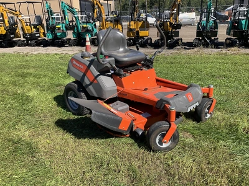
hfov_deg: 61.7
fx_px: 209
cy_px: 93
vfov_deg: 48.2
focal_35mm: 29
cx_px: 124
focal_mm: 3
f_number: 1.8
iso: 25
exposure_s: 1/997
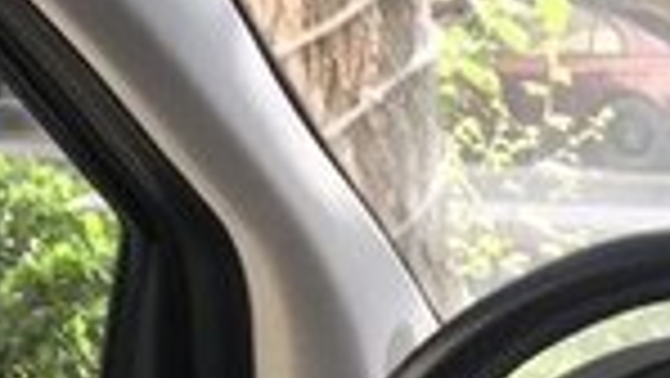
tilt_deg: -17.3
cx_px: 1443
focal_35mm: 140
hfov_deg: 12.9
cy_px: 866
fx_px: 2489
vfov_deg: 8.1
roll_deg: -2.2
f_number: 2.2
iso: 25
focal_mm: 4.15
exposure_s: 1/100
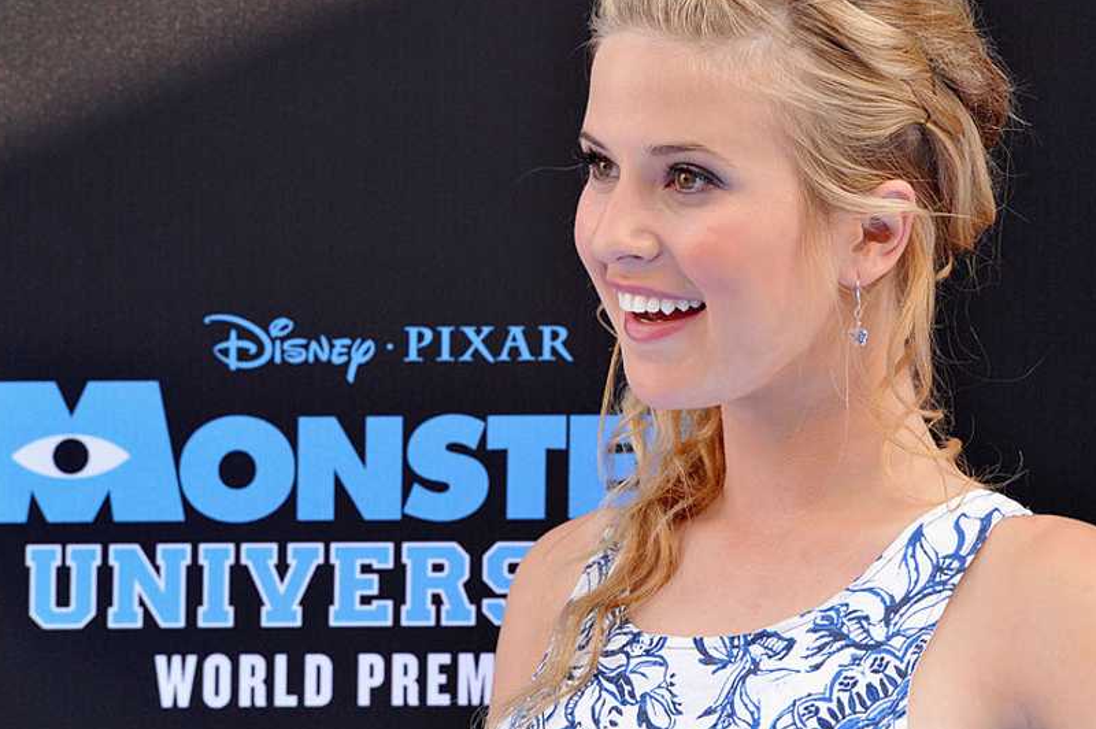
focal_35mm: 280
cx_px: 663
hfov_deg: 7.4
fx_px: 8517
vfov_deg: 4.9
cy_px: 328
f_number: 8
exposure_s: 1/250
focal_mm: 200
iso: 2000
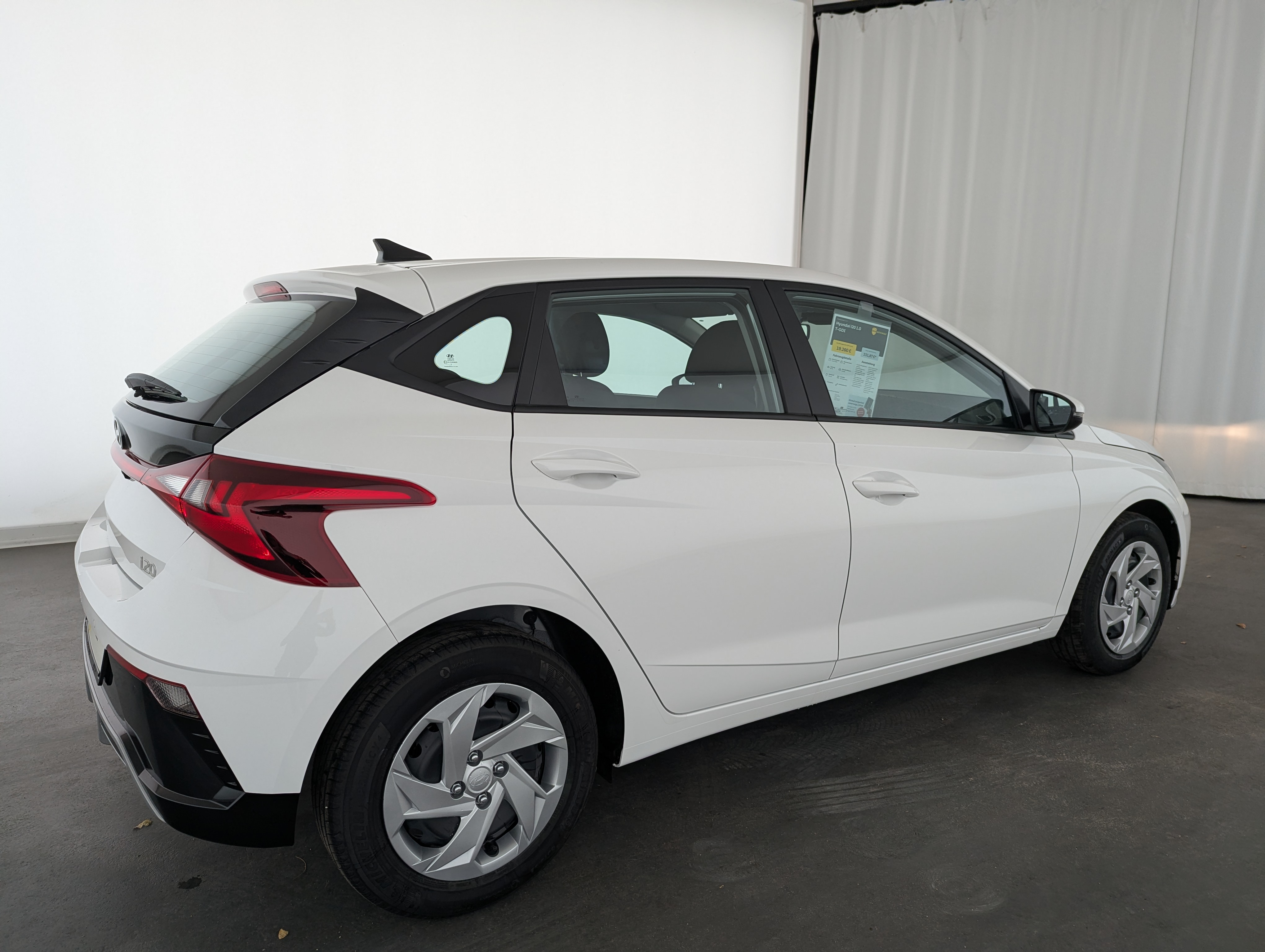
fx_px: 878
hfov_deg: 71.5
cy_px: 476
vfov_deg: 56.9
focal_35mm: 24
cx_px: 632
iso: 55
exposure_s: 1/216
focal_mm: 6.81
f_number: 1.85
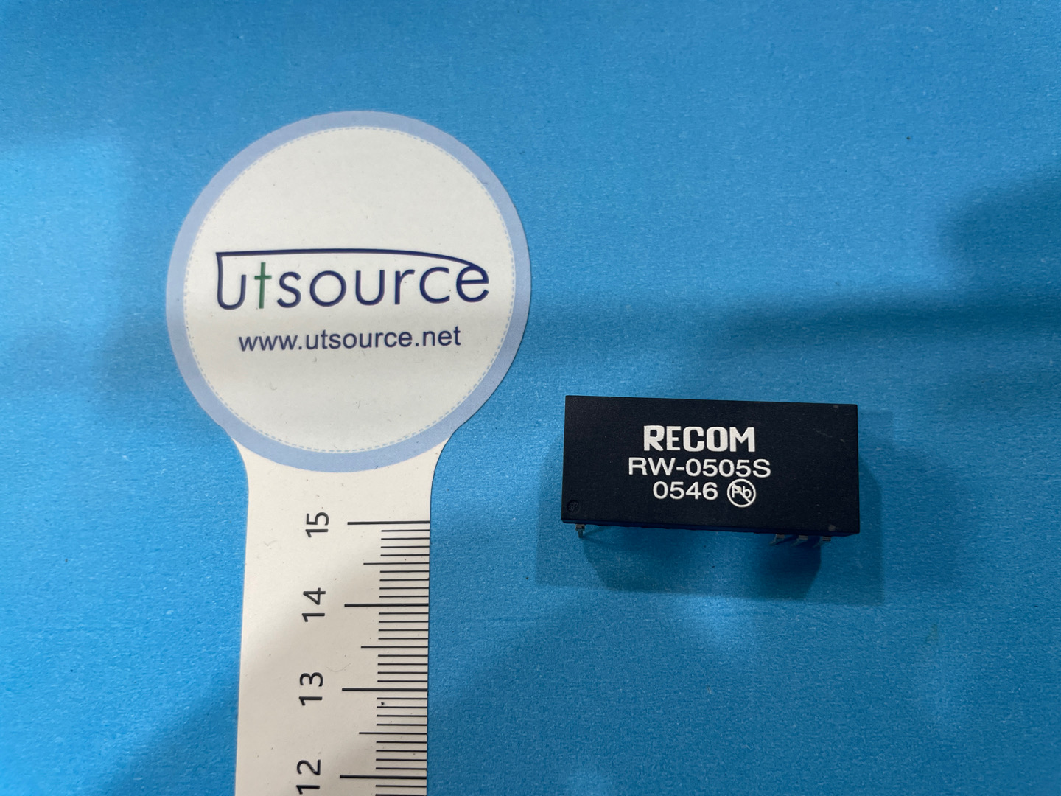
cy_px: 398
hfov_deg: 67.3
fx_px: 797
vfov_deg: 53.1
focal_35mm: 26
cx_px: 530
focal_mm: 4.2
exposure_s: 1/50
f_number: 1.6
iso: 80
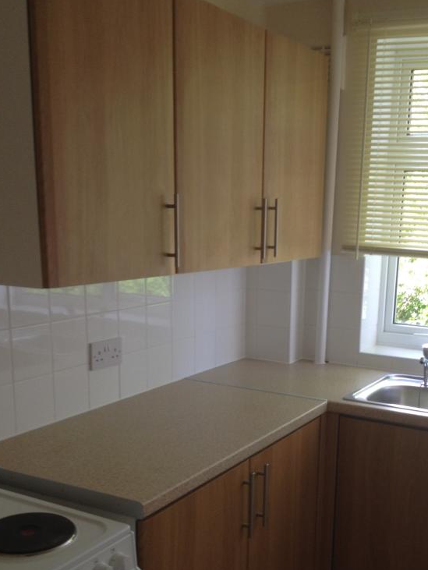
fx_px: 807
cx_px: 265
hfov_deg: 29.6
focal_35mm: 49
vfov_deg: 38.5
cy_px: 380
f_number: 2.4
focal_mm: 4.28
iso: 64
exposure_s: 1/60
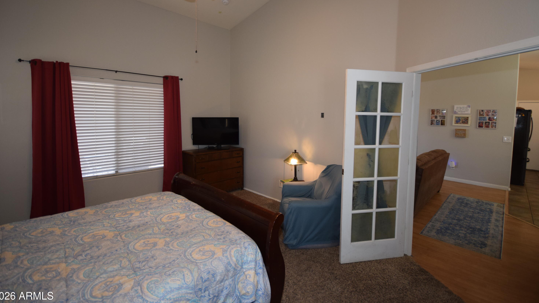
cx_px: 266
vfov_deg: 66.8
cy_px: 130
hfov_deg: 99.4
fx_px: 229
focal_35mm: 16
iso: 720
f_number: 4
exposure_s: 1/60
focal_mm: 10
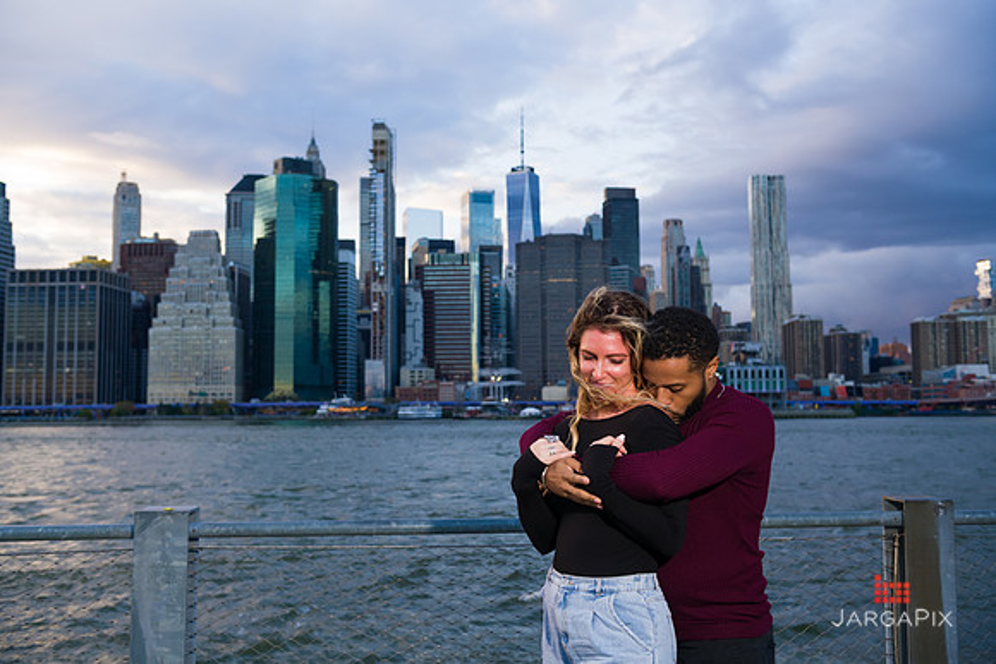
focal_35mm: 38
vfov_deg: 35.1
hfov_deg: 50.7
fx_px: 1052
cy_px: 332
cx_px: 498
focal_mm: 38
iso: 250
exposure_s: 1/200
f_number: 4
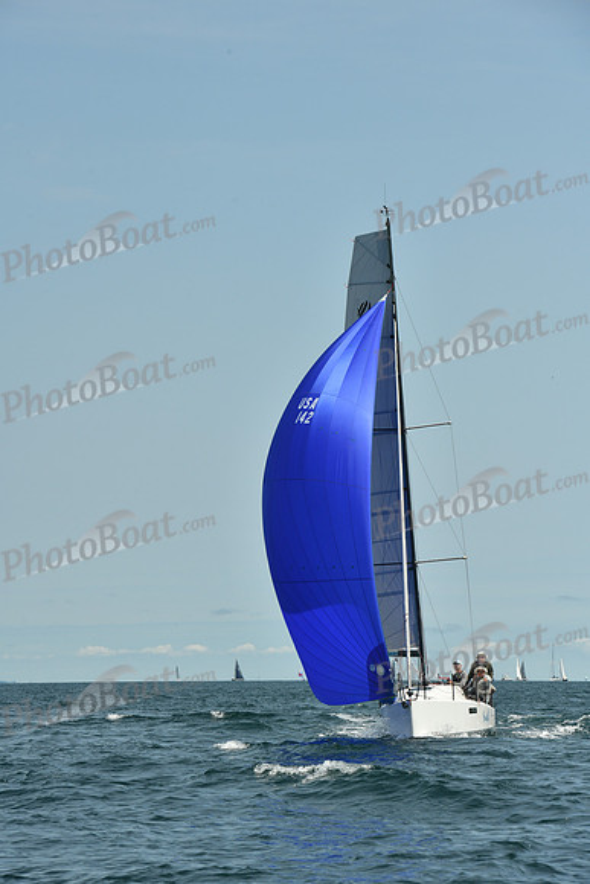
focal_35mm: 155
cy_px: 442
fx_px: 3808
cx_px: 295
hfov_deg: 8.9
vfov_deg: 13.2
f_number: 11
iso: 320
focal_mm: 155
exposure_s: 1/1000
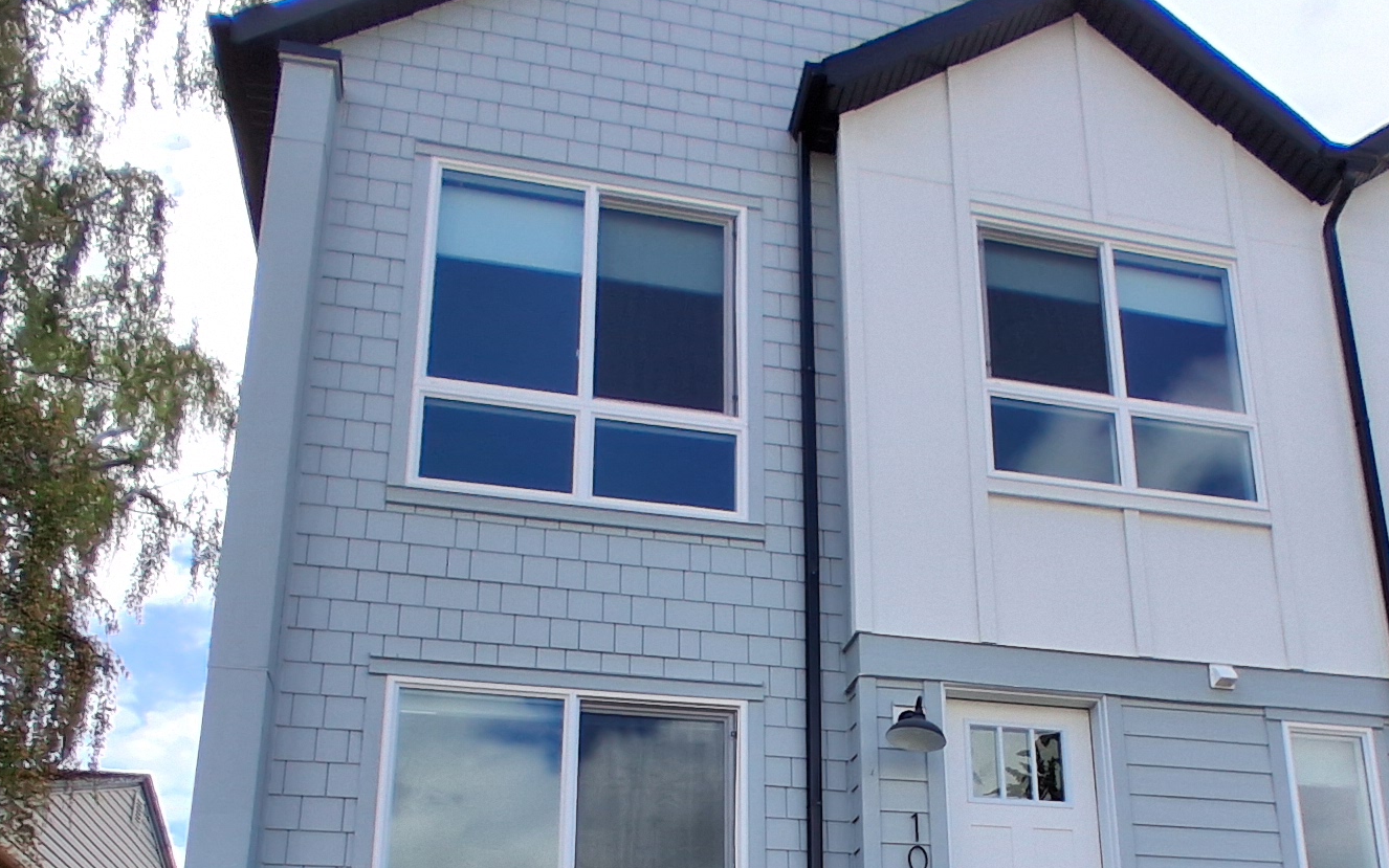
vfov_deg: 33.9
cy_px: 814
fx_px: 1325
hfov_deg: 54.8
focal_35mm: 35
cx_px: 854
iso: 50
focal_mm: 1.4
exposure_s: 1/1481
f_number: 2.2
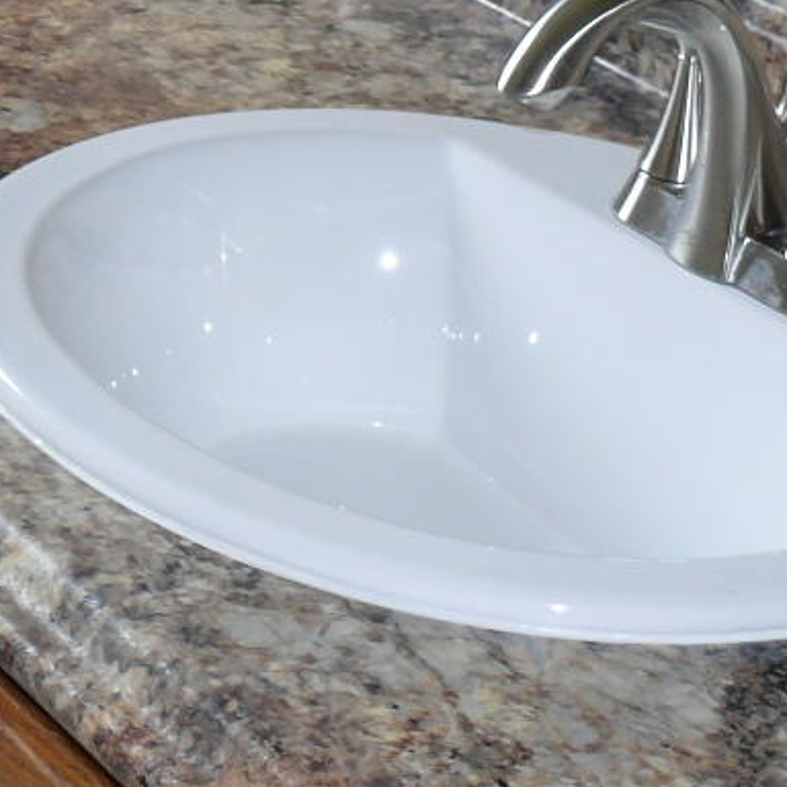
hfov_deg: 13.2
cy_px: 115
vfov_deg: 13.4
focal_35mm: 129
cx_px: -113
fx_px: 3318
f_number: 2.8
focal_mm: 7.4
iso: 100
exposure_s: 1/30
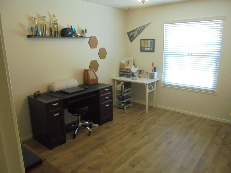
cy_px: 86
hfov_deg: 67.3
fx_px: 174
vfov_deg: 53.1
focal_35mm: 26
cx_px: 116
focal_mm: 4.6
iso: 400
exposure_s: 1/20
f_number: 3.5
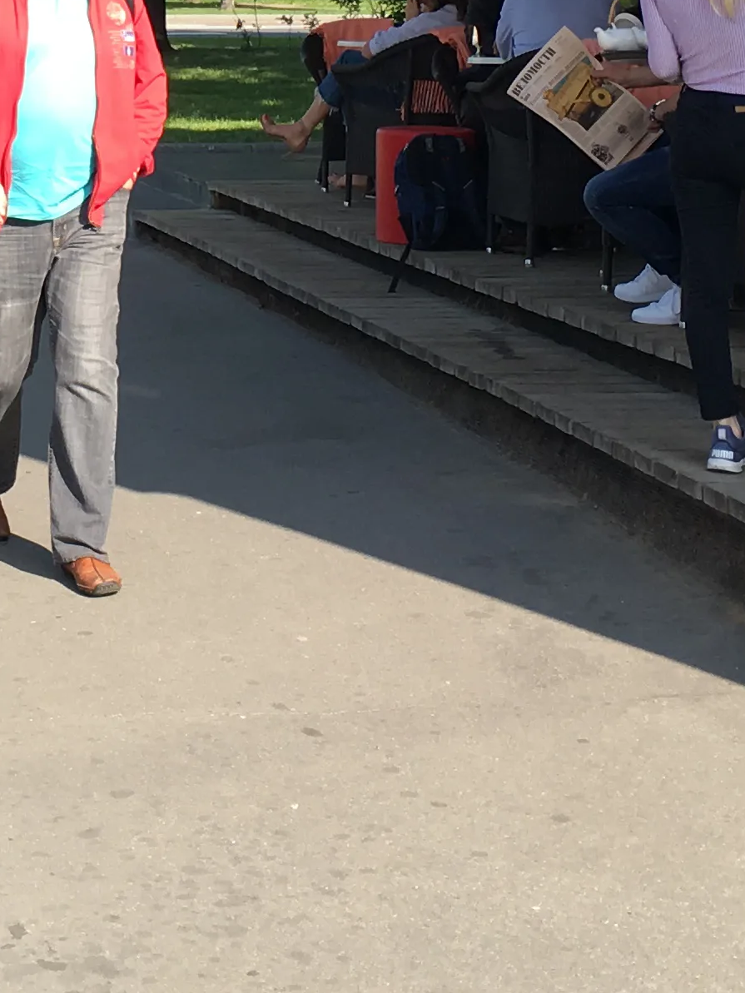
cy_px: -119
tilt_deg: +3.8
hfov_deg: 14.9
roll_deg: -1.1
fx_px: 2812
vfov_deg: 19.2
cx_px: 10
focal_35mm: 98
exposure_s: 1/499
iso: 25
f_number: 2.2
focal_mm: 4.15
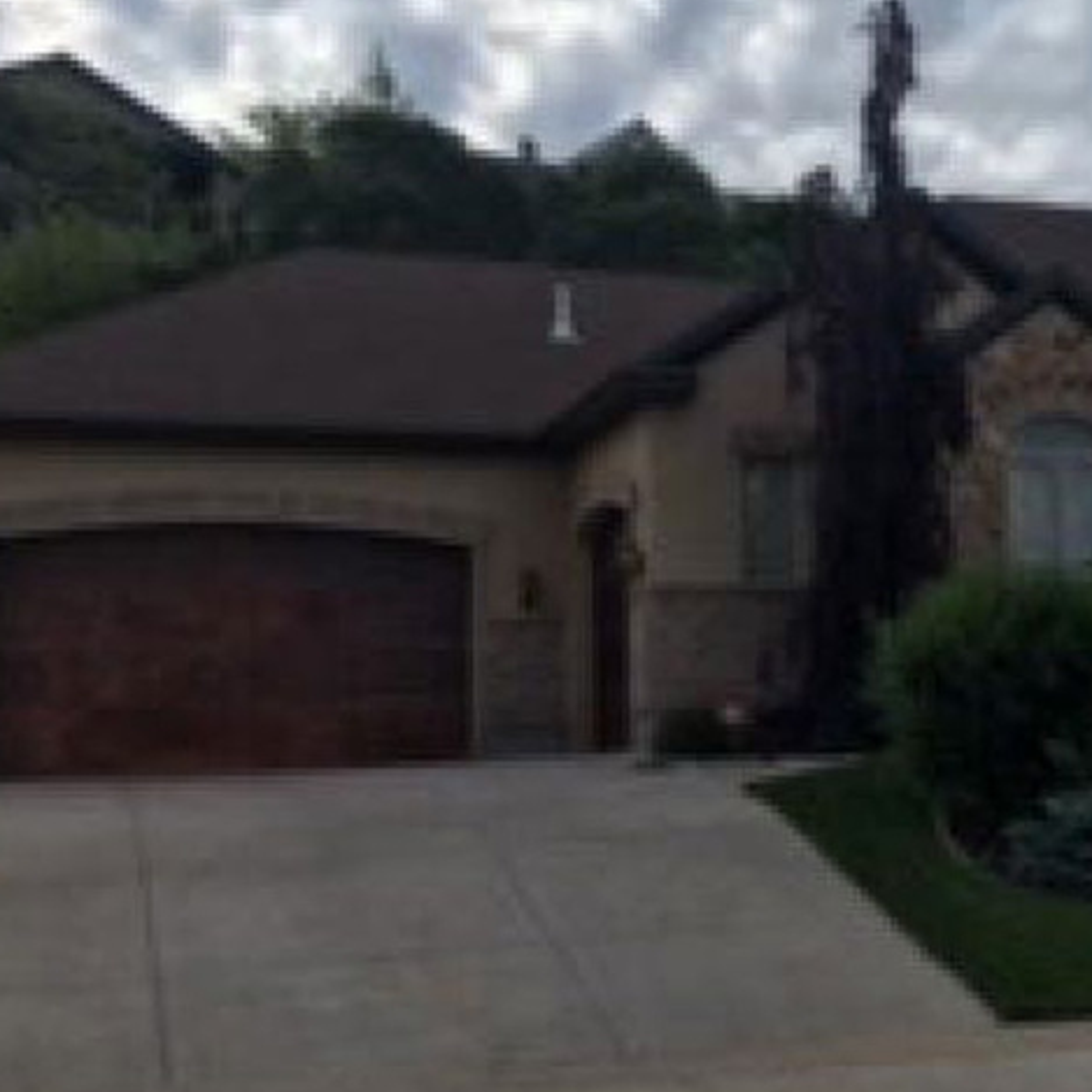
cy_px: 470
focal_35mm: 56
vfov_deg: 30.5
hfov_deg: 29.1
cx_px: 1024
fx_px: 1999
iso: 25
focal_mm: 4.15
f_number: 2.2
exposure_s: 1/1637
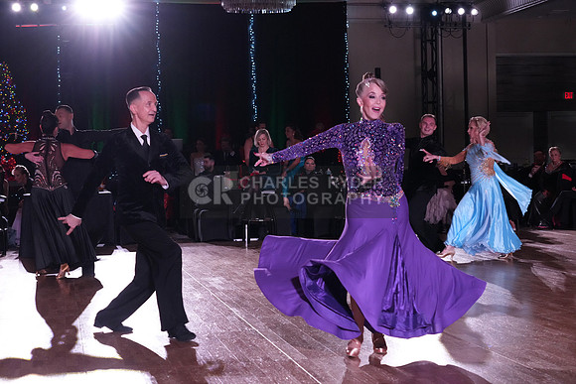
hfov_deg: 31.0
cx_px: 288
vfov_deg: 20.9
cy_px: 192
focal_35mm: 65
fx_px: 1040
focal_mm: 65
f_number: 6.3
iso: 5000
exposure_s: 1/320
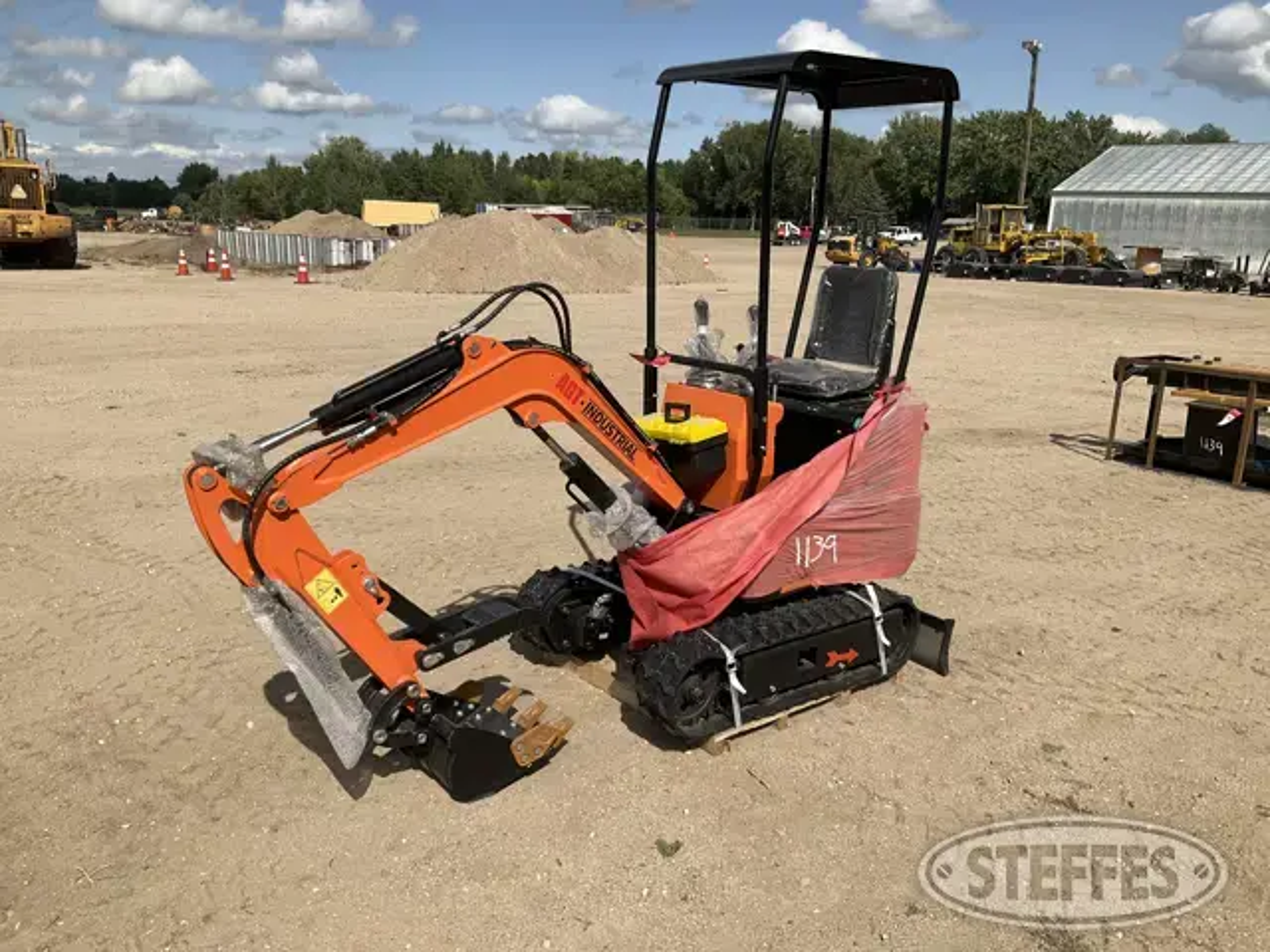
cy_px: 476
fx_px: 1064
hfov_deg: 61.7
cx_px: 635
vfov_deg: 48.2
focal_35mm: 29
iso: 25
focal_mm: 3
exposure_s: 1/3125
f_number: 1.8
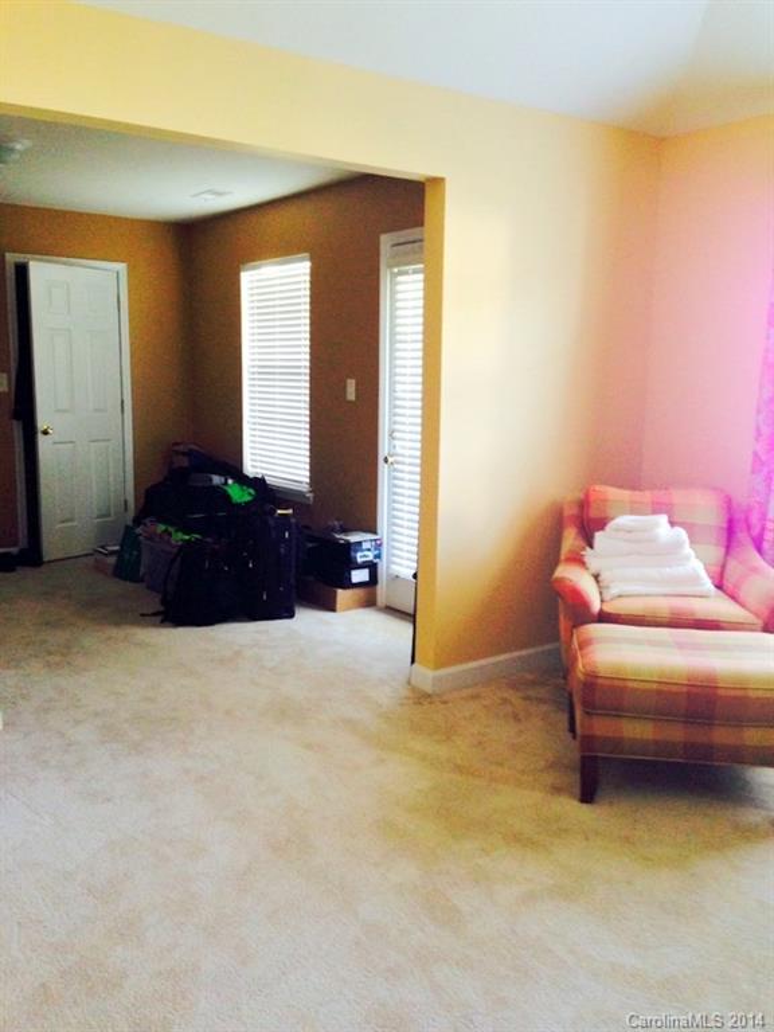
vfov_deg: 55.4
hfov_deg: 42.9
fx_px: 984
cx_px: 387
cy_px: 516
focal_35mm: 33
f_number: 2.4
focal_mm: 4.12
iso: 200
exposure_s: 1/20
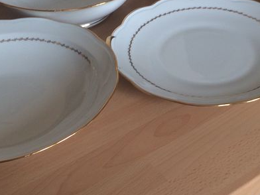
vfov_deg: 19.8
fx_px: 556
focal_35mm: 74
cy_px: 65
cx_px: 180
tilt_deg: -36.5
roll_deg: +1.1
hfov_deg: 26.1
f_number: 2.2
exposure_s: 1/50
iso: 50
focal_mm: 4.15
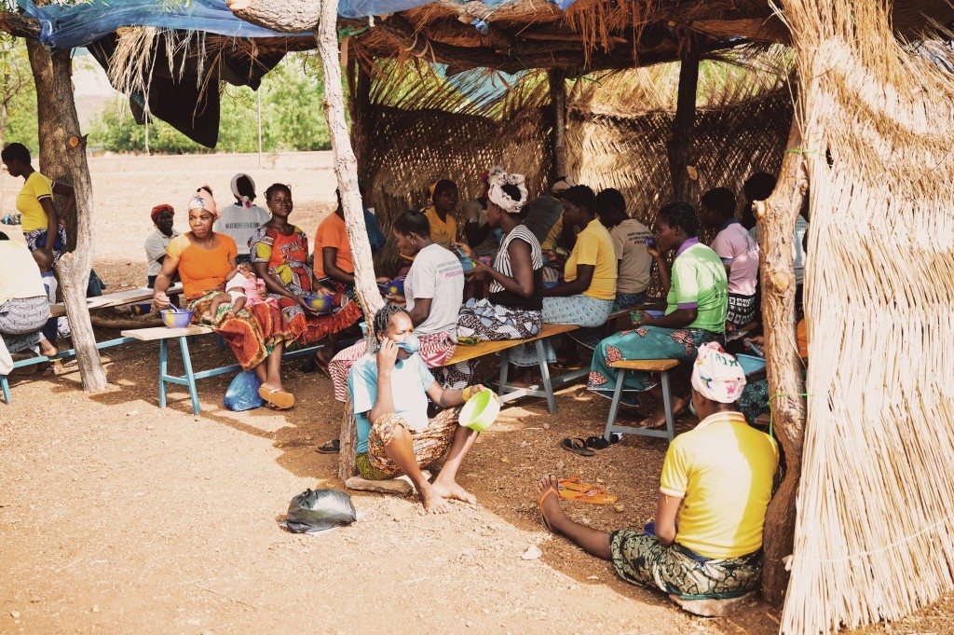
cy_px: 318
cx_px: 477
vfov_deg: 31.8
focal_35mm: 42
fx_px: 1112
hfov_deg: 46.4
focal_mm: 42
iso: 100
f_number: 4
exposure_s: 1/160
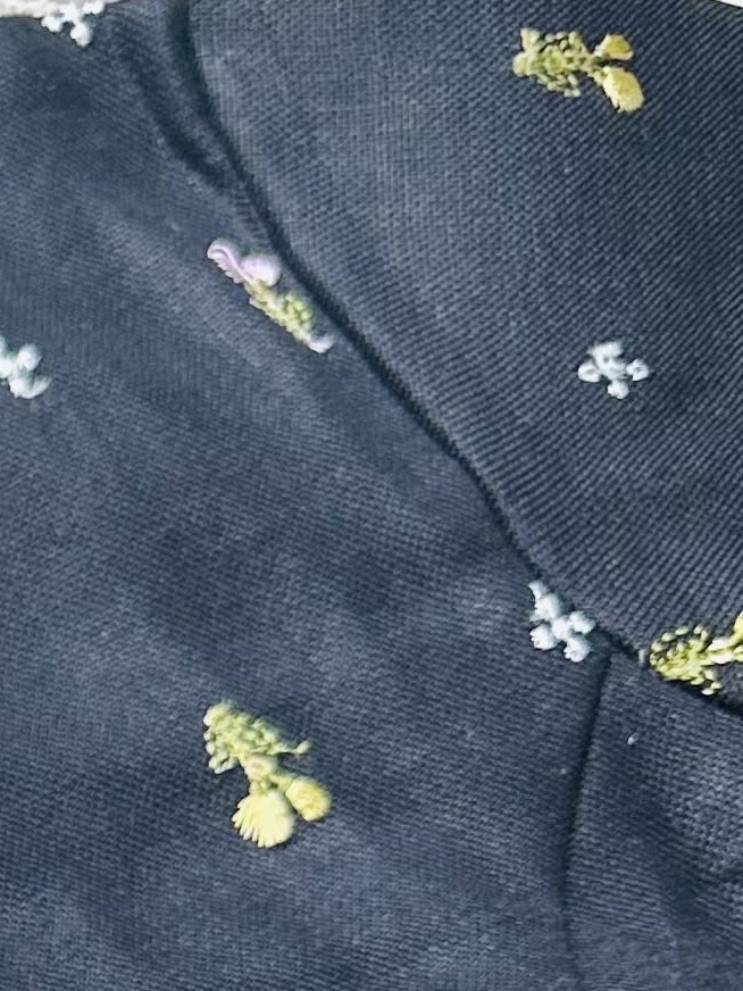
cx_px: -970
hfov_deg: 11.4
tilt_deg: -68.7
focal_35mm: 111
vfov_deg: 15.8
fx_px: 3177
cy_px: 1626
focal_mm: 6.86
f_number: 1.78
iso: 64
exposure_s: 1/220
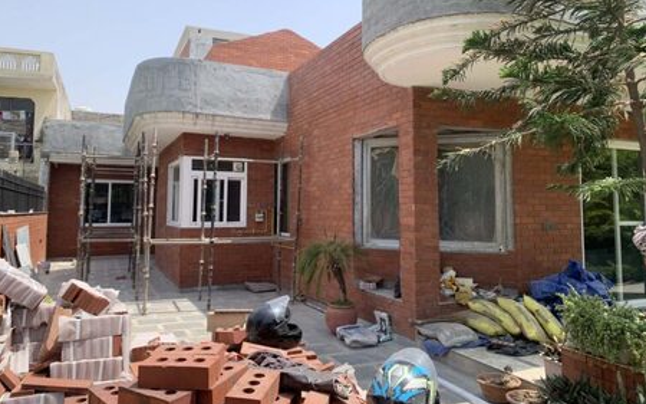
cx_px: 322
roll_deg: +0.6
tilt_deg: +6.3
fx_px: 493
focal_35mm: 28
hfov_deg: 66.5
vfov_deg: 44.4
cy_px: 173
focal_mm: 4.25
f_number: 1.8
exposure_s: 1/849
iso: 25
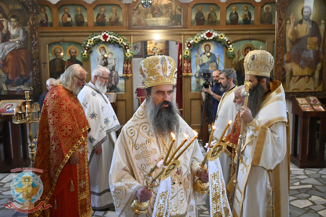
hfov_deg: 49.6
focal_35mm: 39
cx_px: 163
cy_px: 108
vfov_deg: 34.2
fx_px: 353
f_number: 3.8
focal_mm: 26
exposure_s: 1/160
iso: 2500
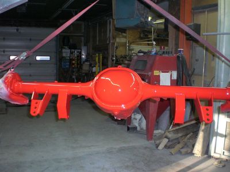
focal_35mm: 38
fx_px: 252
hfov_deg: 49.0
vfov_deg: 37.7
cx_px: 115
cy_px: 86
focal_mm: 6.3
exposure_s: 1/60
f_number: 3.1
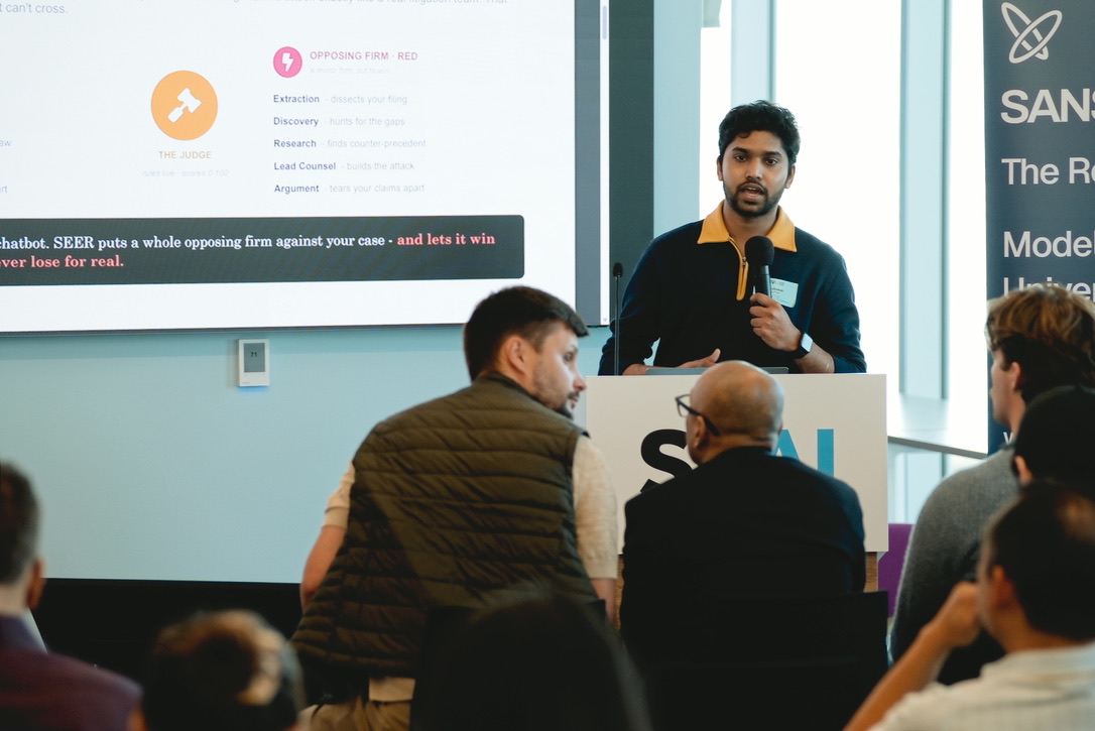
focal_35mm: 159
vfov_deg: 8.6
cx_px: 548
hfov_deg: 12.9
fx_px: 4838
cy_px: 366
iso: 160
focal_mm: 106
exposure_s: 1/125
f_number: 2.8
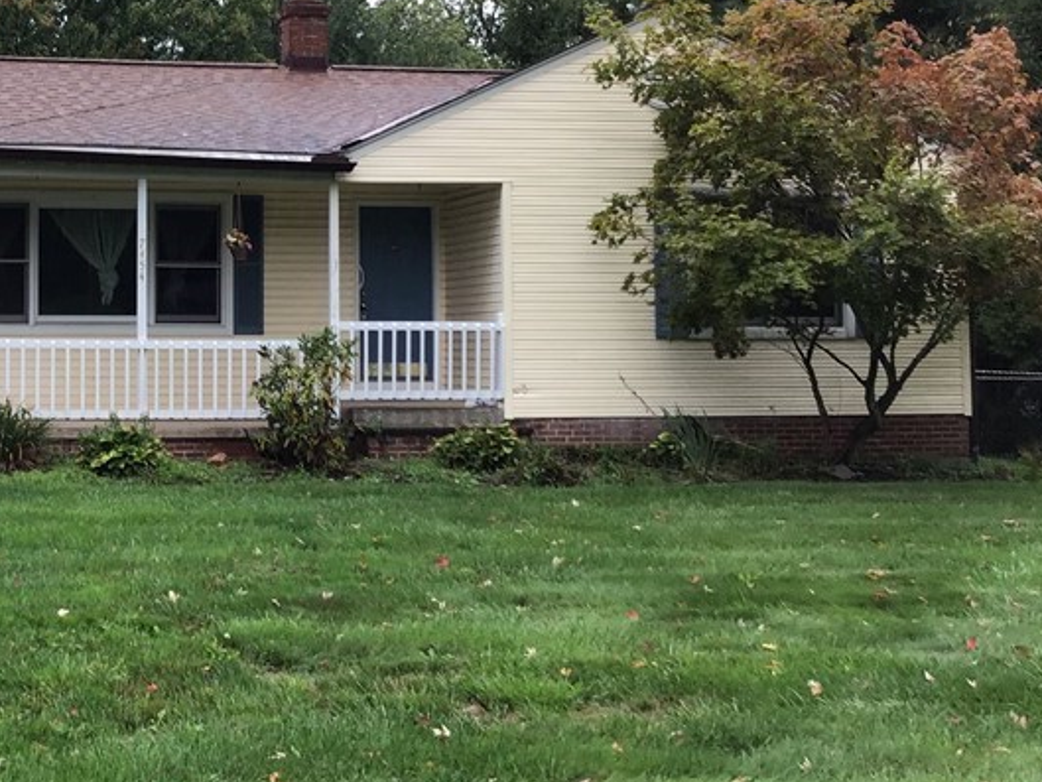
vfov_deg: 24.3
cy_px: 258
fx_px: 1807
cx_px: 140
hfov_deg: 31.0
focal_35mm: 60
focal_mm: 3.3
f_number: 2.4
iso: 32
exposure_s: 1/60
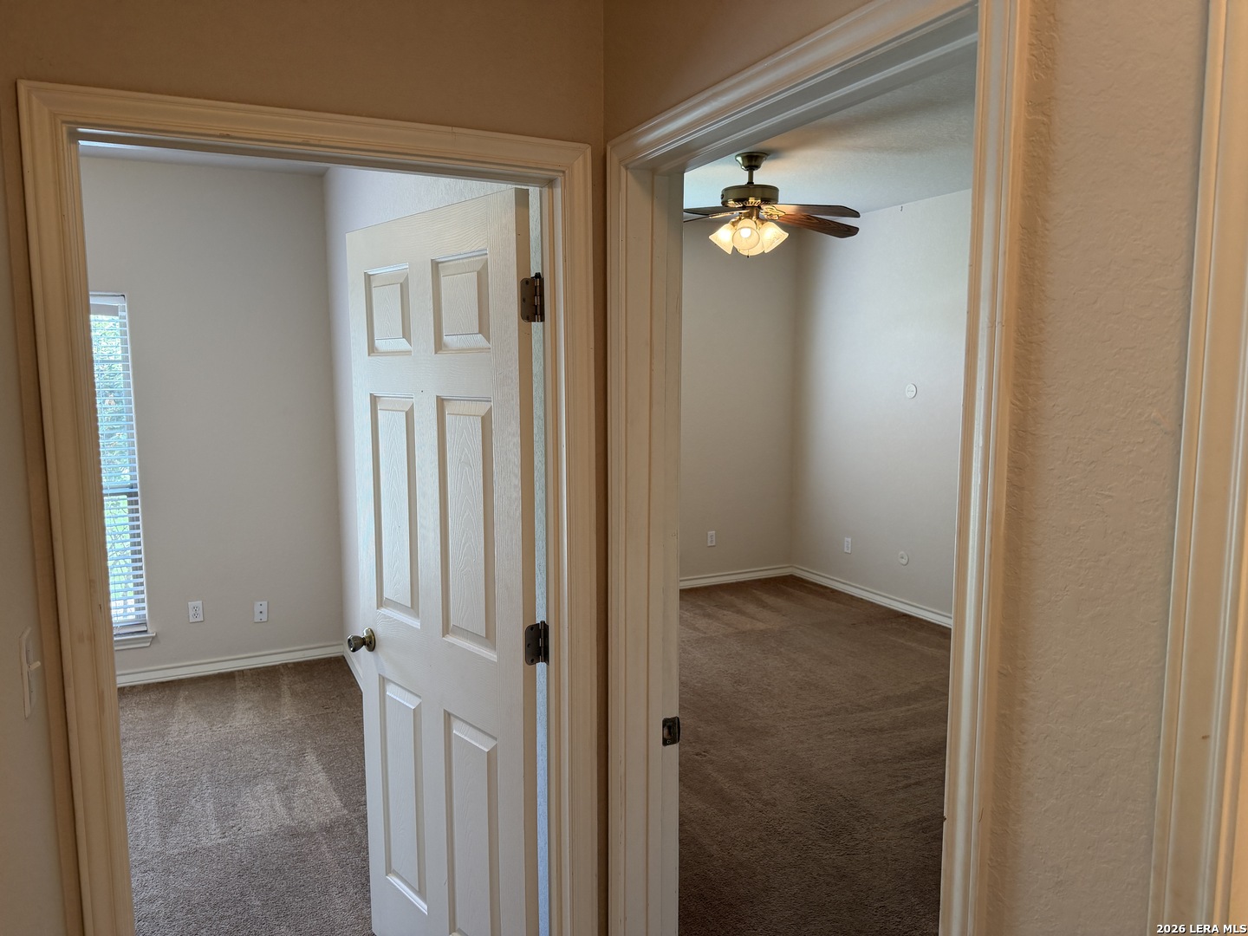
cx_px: 624
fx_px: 865
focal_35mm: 24
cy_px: 468
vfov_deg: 56.8
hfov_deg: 71.6
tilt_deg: -6.9
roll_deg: +1.2
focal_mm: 6.76
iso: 200
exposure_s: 1/142
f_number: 1.78
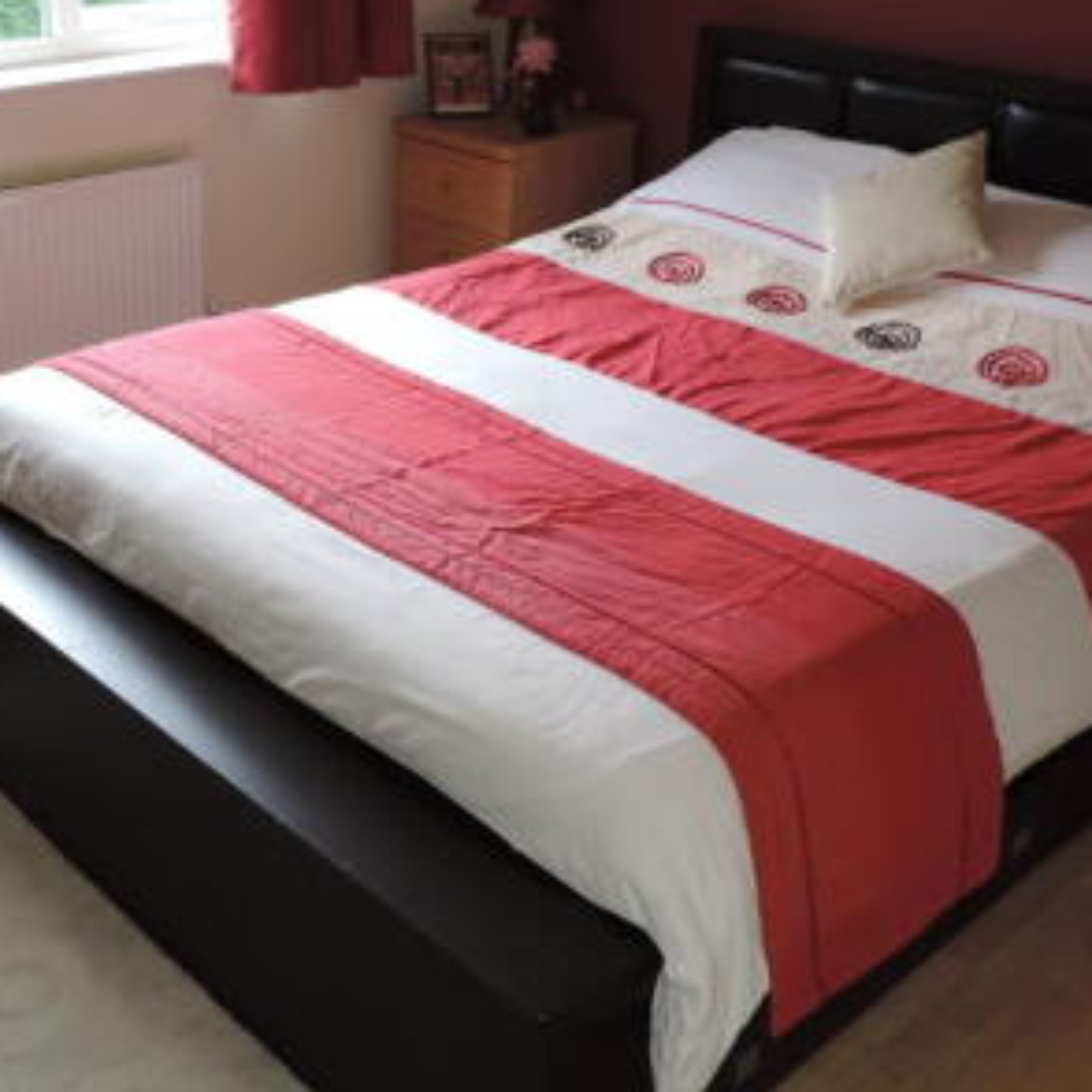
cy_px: 451
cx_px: 344
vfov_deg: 39.9
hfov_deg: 39.4
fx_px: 1499
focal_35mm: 42
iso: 100
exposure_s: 1/40
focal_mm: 4.3
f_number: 3
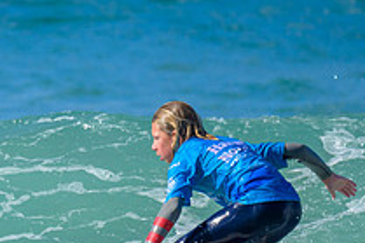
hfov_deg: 0.7
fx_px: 30878
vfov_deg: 0.5
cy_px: 268
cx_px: -86
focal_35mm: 3048
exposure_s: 1/2000
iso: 400
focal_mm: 800
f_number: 6.3
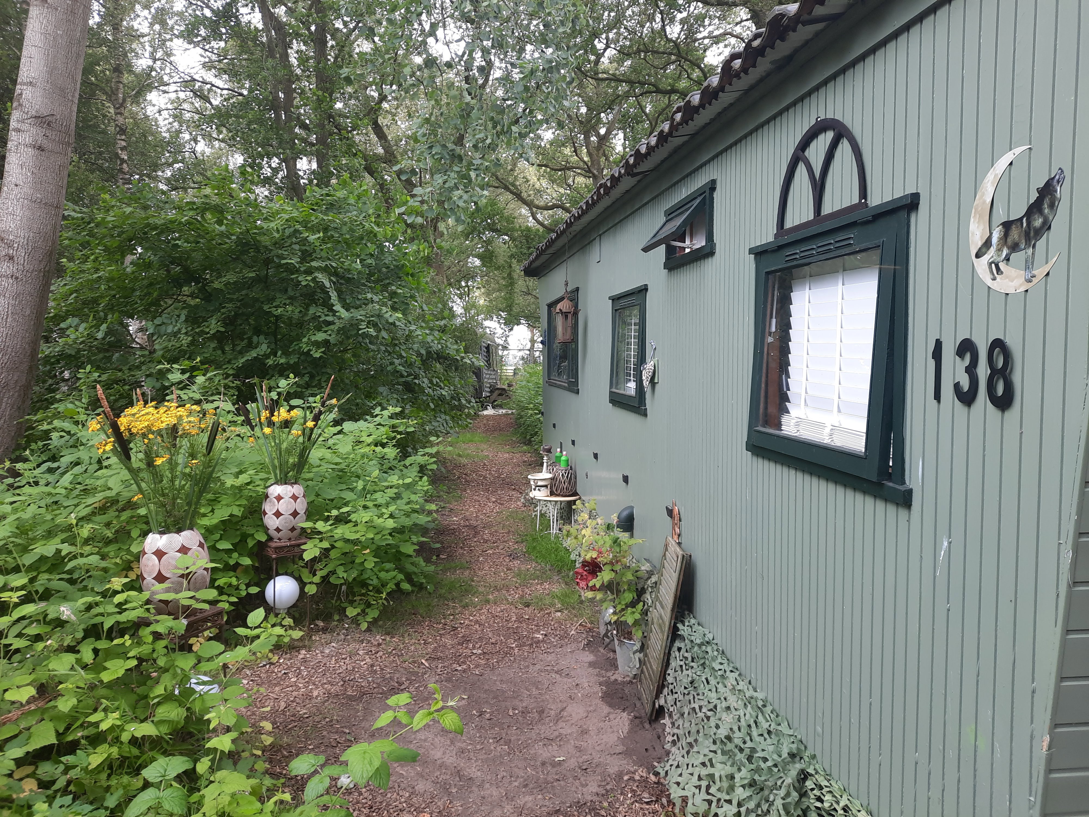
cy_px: 408
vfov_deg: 54.9
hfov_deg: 69.4
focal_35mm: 25
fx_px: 786
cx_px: 544
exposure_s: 1/100
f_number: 2
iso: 50
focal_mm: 4.6
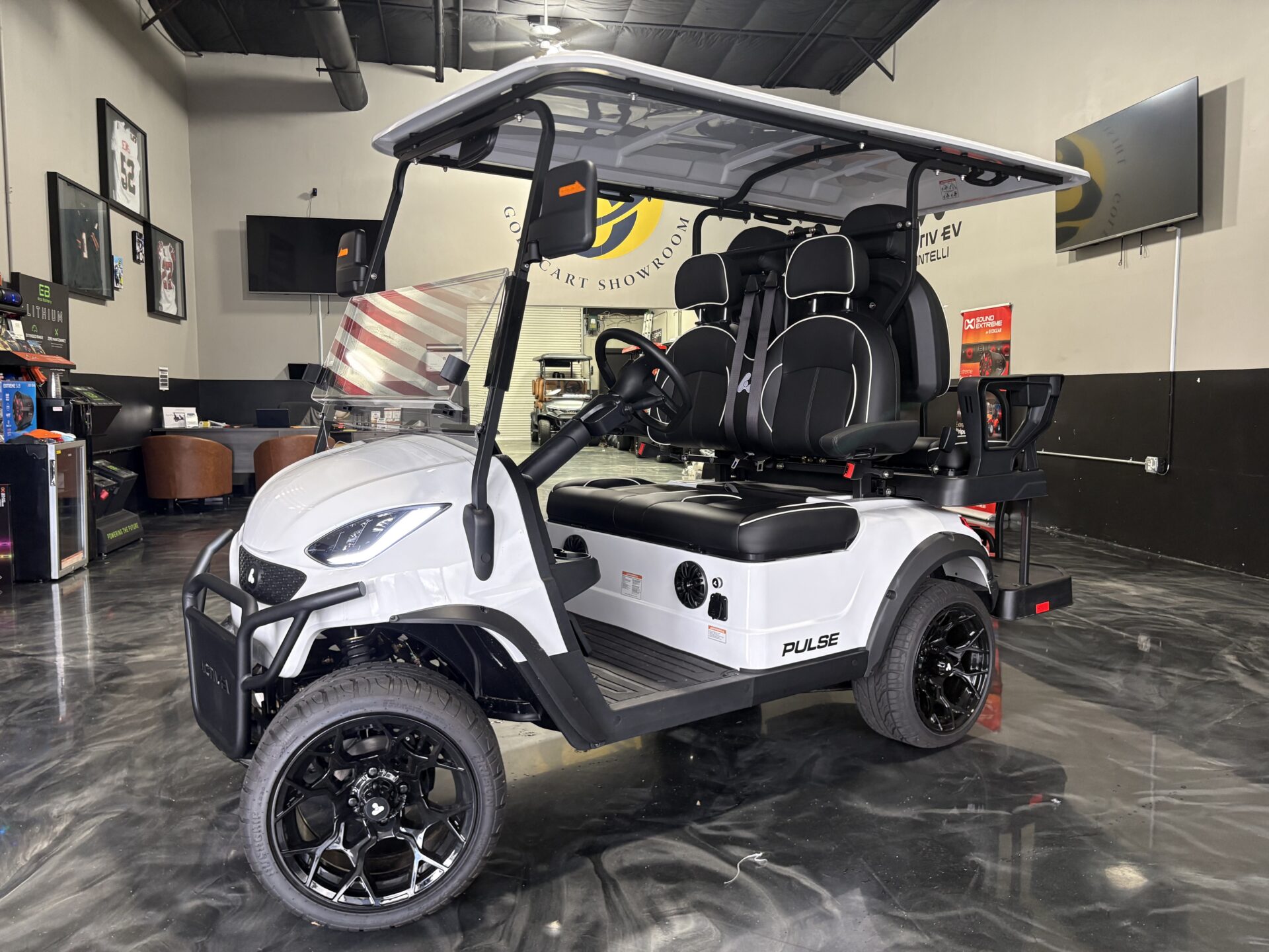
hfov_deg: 67.3
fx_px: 953
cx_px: 634
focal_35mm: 26
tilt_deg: -4.9
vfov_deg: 53.1
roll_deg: +0.6
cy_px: 476
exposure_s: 1/60
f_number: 1.6
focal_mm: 5.96
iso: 160
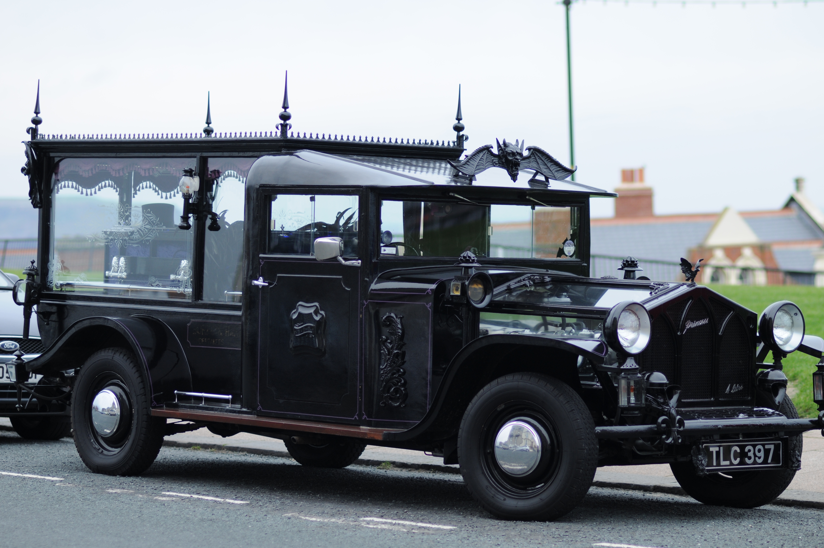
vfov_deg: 10.7
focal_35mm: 128
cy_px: 274
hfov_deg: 16.1
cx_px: 412
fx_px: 2915
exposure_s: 1/400
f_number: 2.2
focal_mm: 85
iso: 200
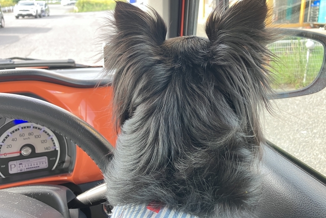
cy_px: 92
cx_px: 167
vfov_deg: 43.5
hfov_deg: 61.9
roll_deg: +1.4
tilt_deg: -17.7
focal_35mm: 30
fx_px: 272
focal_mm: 3.99
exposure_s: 1/50
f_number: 1.8
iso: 80
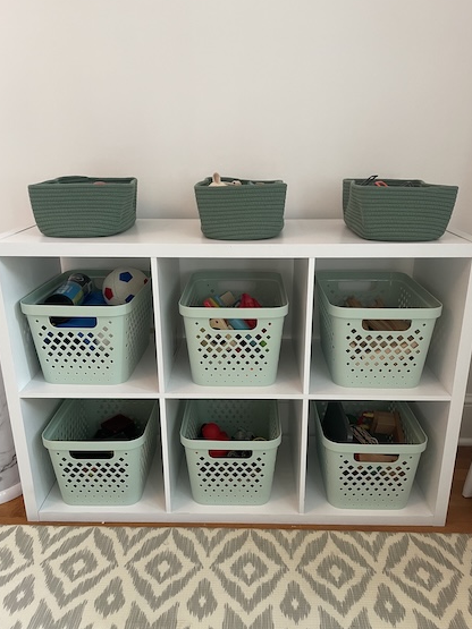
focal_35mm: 27
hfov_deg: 51.3
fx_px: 491
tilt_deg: -18.4
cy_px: 309
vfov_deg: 65.3
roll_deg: -1.0
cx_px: 235
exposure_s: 1/60
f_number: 1.6
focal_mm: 4.2
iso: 200
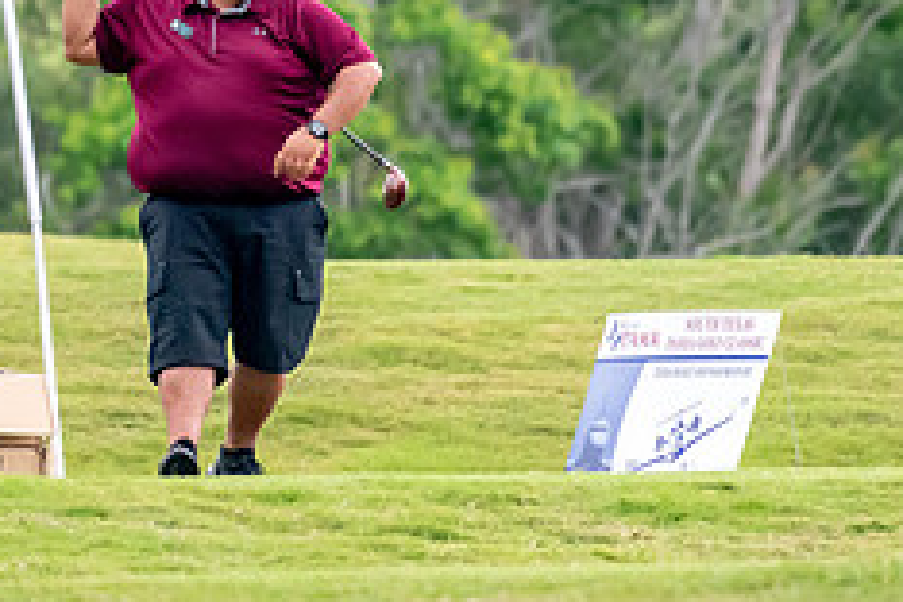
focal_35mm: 1672
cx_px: 135
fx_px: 41936
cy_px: 64
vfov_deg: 0.8
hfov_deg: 1.2
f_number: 5.6
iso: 2800
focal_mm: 450
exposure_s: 1/2000
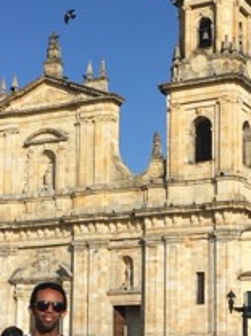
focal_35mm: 89
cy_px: 267
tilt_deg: +8.8
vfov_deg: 21.8
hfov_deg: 16.5
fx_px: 863
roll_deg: +0.0
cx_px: 177
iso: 25
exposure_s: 1/2137
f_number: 2.2
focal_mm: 4.15
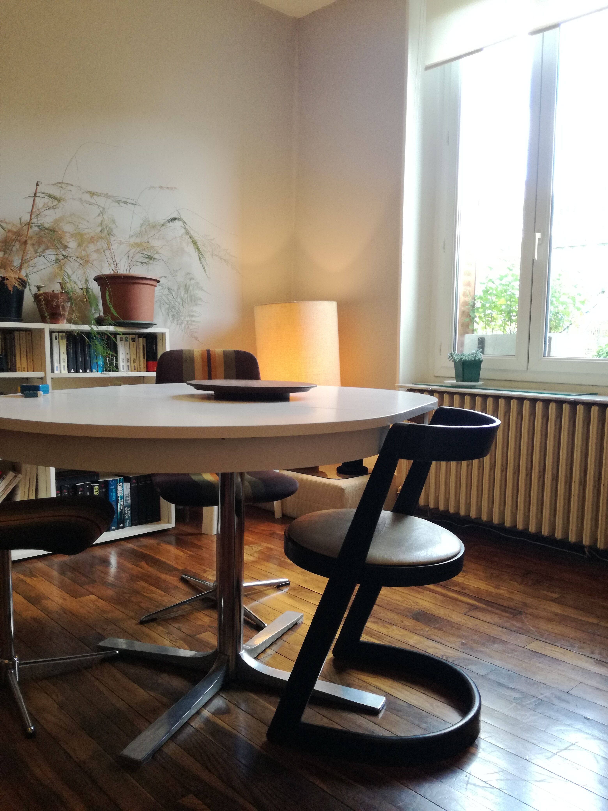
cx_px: 304
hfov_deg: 51.4
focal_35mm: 27
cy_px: 406
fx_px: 632
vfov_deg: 65.3
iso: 160
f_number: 2
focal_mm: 3.79
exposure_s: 1/33.3
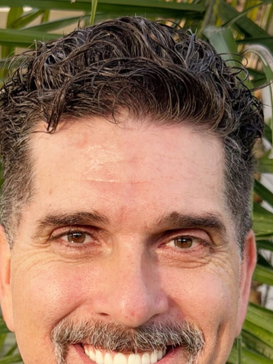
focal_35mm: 102
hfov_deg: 14.5
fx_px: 1072
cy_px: 361
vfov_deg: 18.8
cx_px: 122
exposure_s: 1/740
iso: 80
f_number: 1.78
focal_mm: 6.76
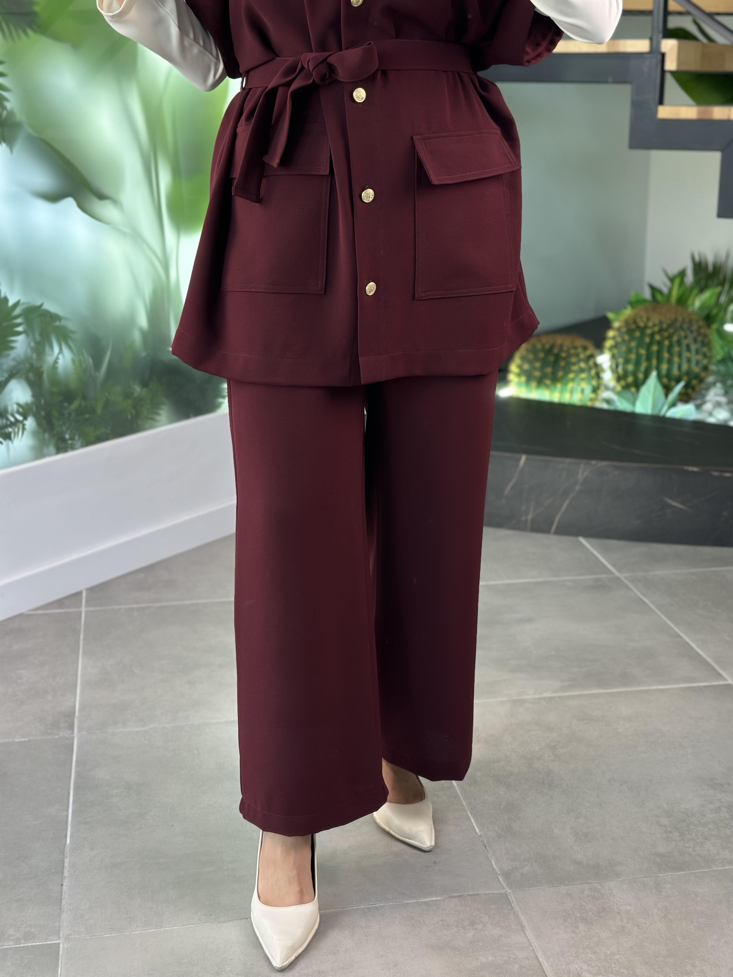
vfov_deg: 39.7
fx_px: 1355
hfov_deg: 30.3
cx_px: 366
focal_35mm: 48
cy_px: 488
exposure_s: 1/135
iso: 80
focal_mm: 6.86
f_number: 1.78
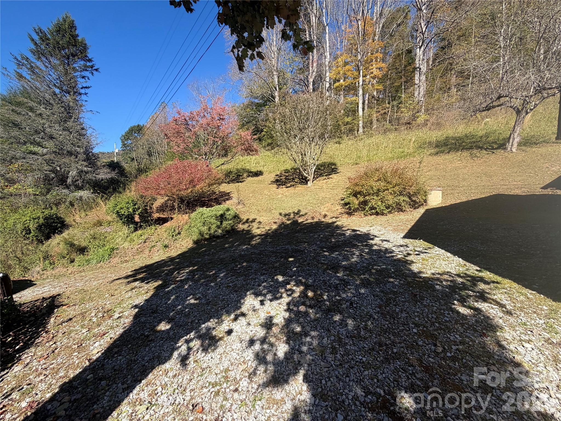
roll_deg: +0.8
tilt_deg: -0.8
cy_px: 210
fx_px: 227
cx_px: 280
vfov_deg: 85.7
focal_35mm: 14
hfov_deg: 102.1
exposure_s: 1/770
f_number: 2.2
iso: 40
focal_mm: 2.22
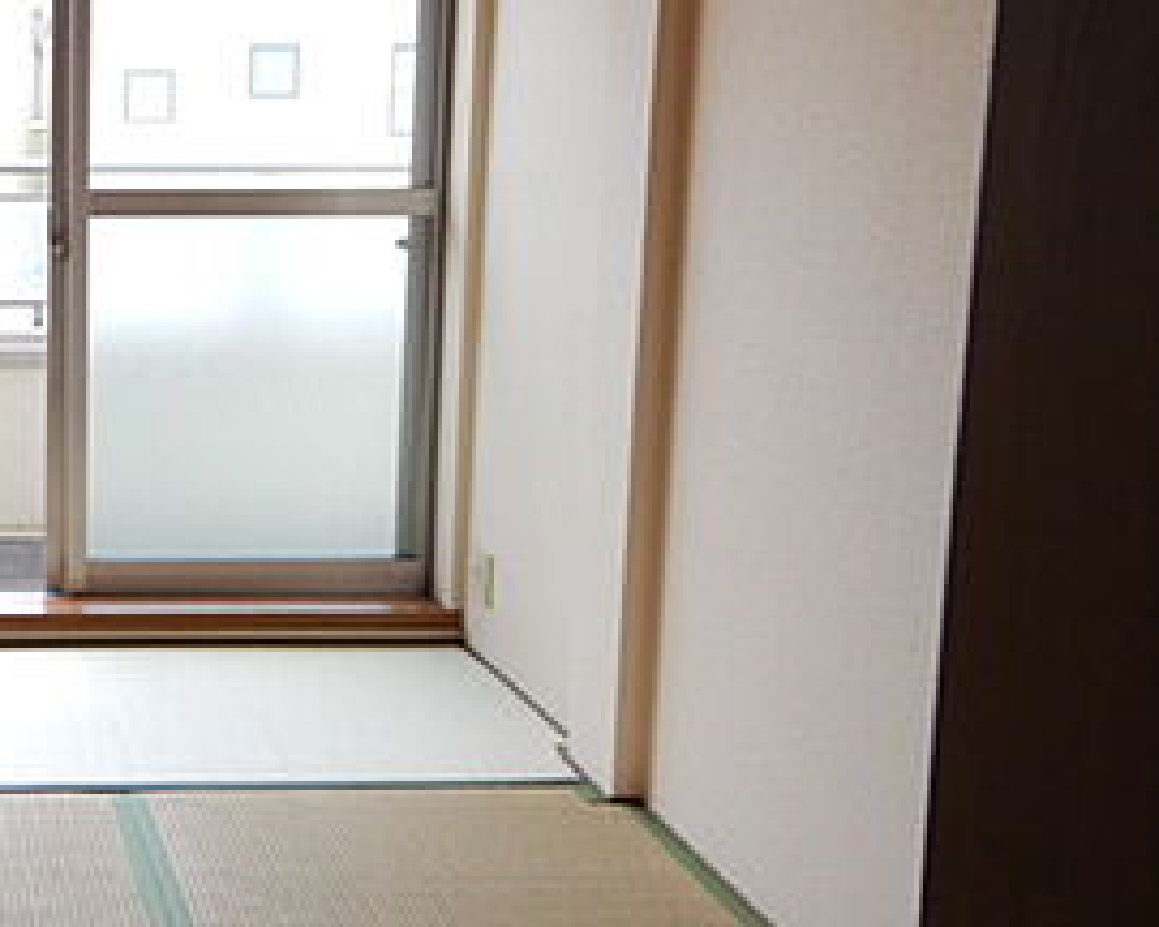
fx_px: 1784
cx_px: -107
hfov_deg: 31.9
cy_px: 382
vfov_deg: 29.1
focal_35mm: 52
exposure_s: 1/50
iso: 125
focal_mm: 4.3
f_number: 2.8
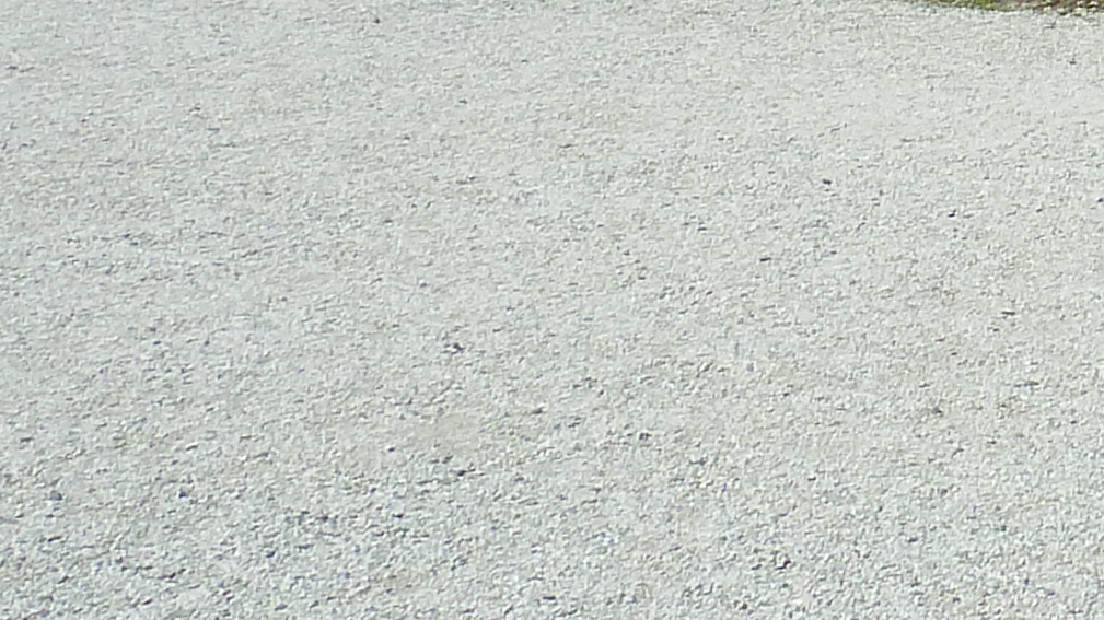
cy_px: -440
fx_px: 3161
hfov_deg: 17.8
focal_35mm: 108
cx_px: 1653
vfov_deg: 10.6
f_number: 5
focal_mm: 4.1
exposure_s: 1/400
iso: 80
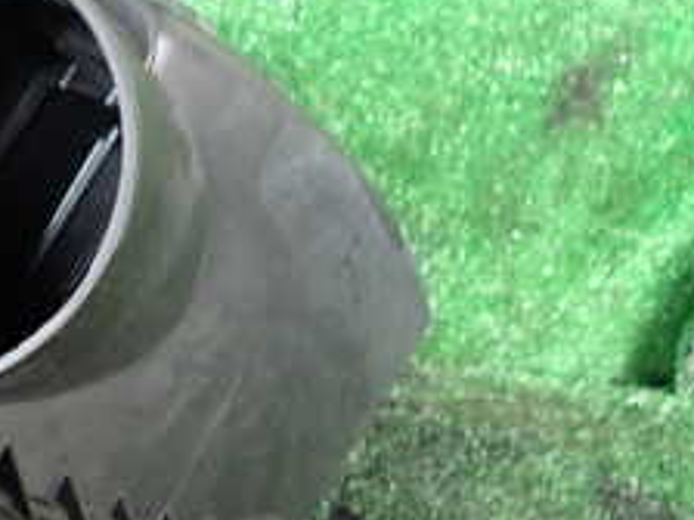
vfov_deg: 21.7
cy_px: 405
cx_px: -143
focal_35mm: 67
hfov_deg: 25.9
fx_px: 1343
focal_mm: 4.5
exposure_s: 1/30
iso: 500
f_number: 2
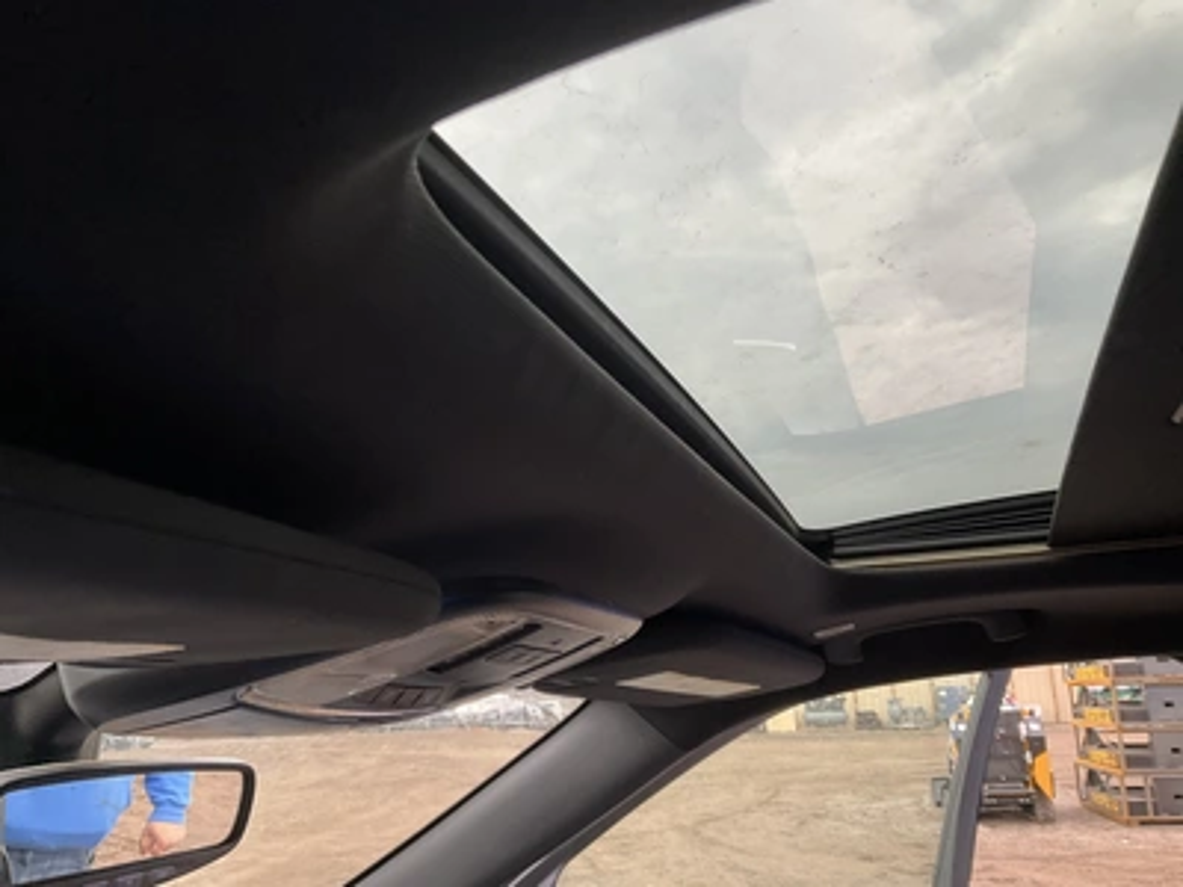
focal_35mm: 29
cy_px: 444
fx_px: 991
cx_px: 592
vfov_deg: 48.2
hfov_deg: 61.7
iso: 50
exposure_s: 1/122
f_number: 1.8
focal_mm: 3
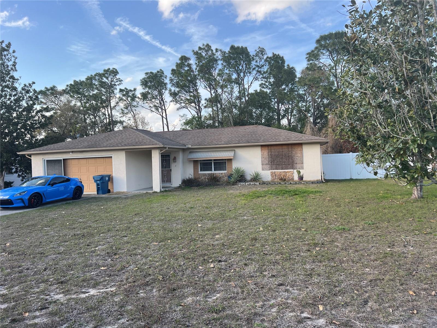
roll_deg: +3.7
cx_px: 218
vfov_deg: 53.1
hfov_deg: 67.3
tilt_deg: -1.4
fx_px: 328
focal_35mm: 26
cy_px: 164
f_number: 1.5
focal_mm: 5.7
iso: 50
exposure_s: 1/924
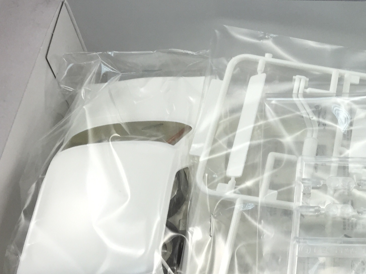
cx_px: 395
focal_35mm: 65
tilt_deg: -48.8
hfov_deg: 27.5
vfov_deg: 22.3
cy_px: 53
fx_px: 687
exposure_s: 1/100
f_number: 2.2
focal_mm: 4.15
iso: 40
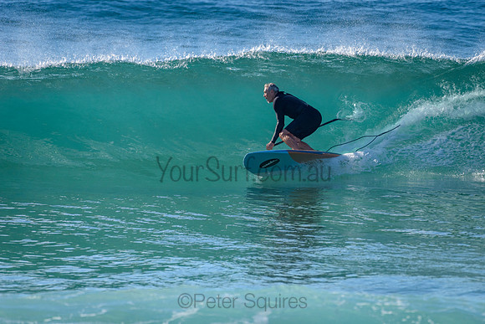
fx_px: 8257
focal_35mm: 613
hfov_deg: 3.4
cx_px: 297
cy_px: 153
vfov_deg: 2.2
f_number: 5.6
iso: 220
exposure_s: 1/2000
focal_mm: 500
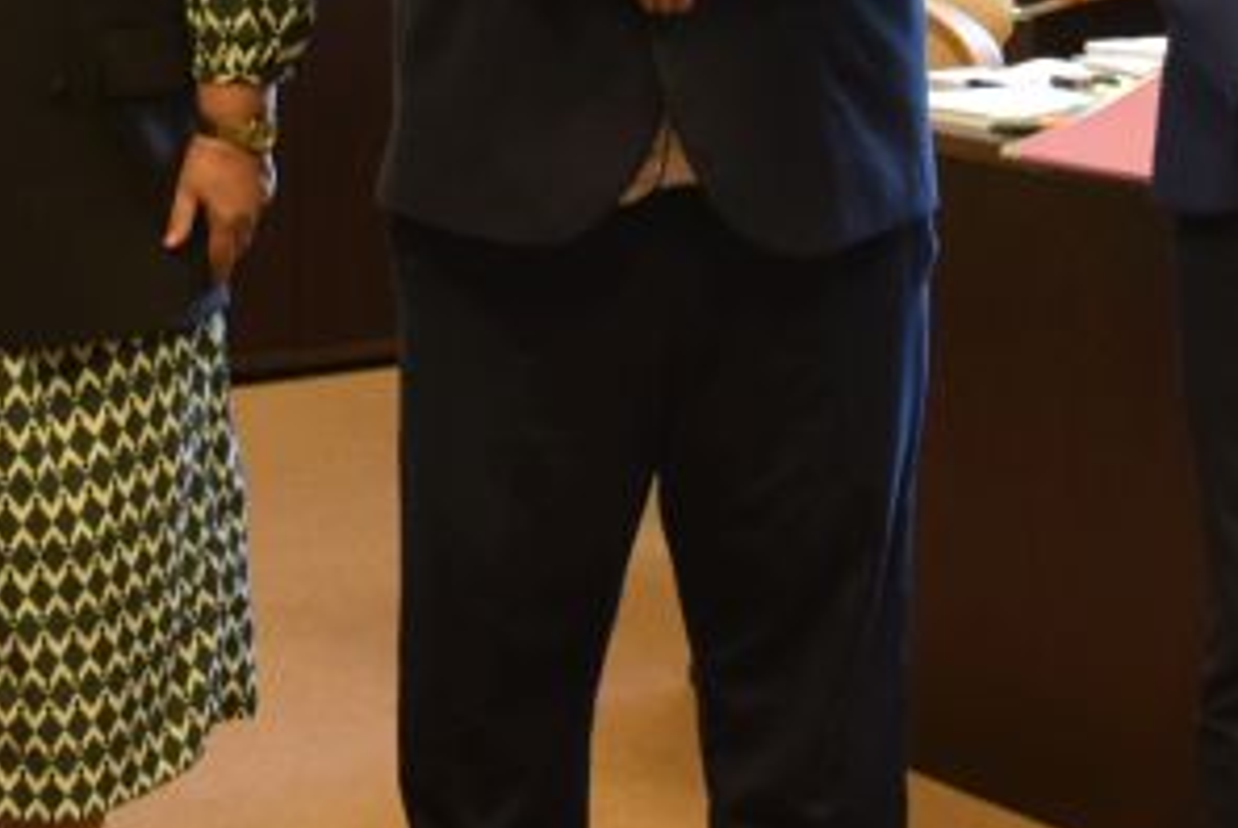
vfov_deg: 10.9
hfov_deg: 16.6
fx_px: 4186
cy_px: -404
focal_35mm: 122
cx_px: 84
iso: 640
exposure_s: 1/15
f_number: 6.3
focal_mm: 25
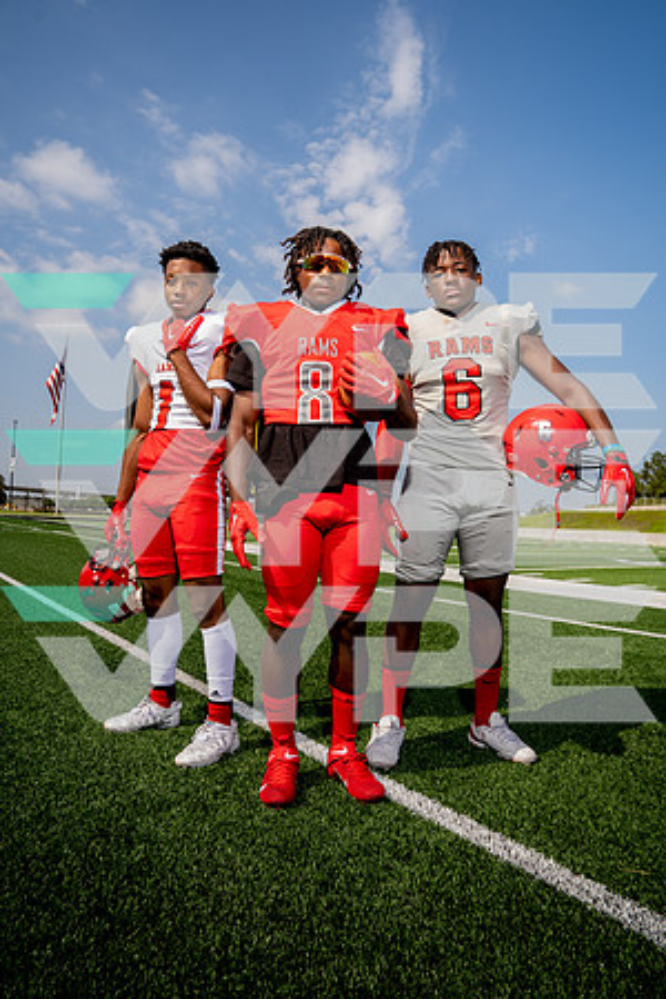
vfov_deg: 73.7
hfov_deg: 53.1
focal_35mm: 24
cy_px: 500
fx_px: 666
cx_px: 333
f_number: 7.1
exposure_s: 1/250
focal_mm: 24
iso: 100
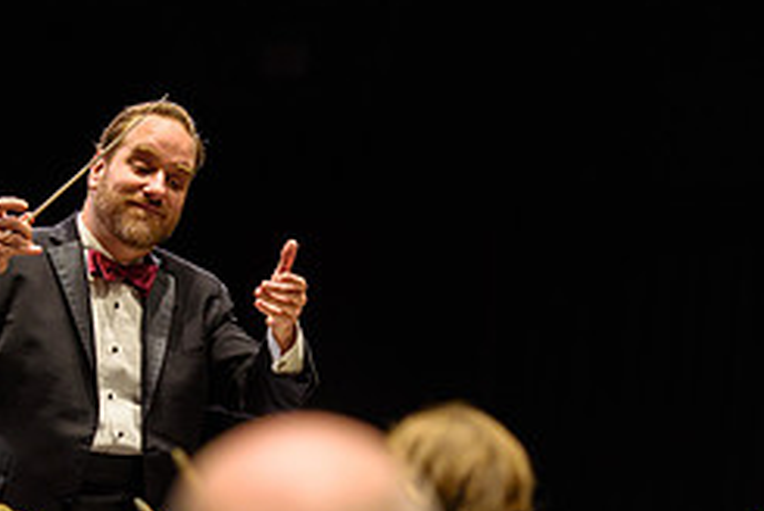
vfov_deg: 5.2
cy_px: 335
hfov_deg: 7.8
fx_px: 5631
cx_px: 352
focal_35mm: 265
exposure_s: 1/200
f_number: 2.8
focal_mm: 112
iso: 560
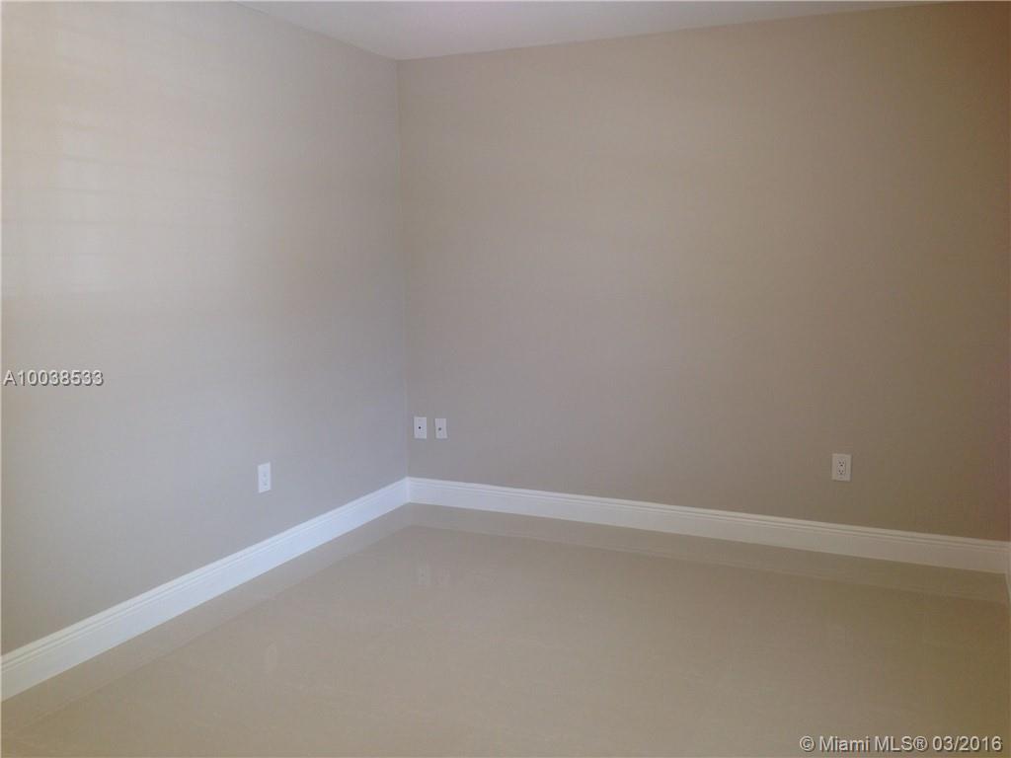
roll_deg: +0.3
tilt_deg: -7.6
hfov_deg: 55.4
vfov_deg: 42.9
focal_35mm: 33
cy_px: 379
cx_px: 506
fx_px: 964
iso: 50
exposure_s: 1/30
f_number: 2.4
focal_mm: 4.12
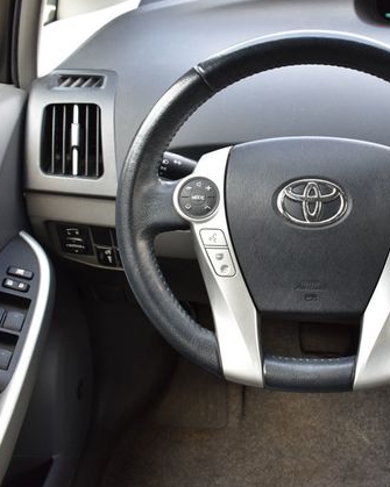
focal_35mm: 54
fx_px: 775
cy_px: 241
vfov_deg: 34.9
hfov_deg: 27.4
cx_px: 339
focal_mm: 25
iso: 400
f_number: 8
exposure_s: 1/50
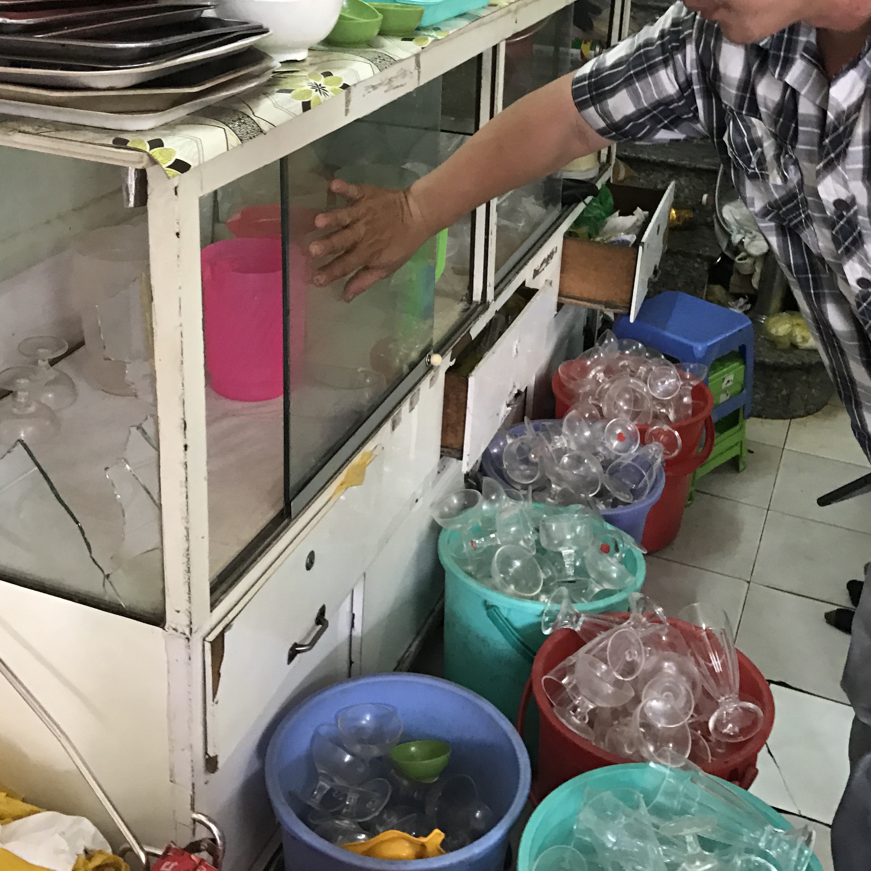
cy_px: 337
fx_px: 1196
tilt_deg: -22.8
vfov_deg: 39.8
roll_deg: -2.6
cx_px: 482
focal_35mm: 42
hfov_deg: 40.0
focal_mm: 3.99
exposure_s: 1/17
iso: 100
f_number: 1.8
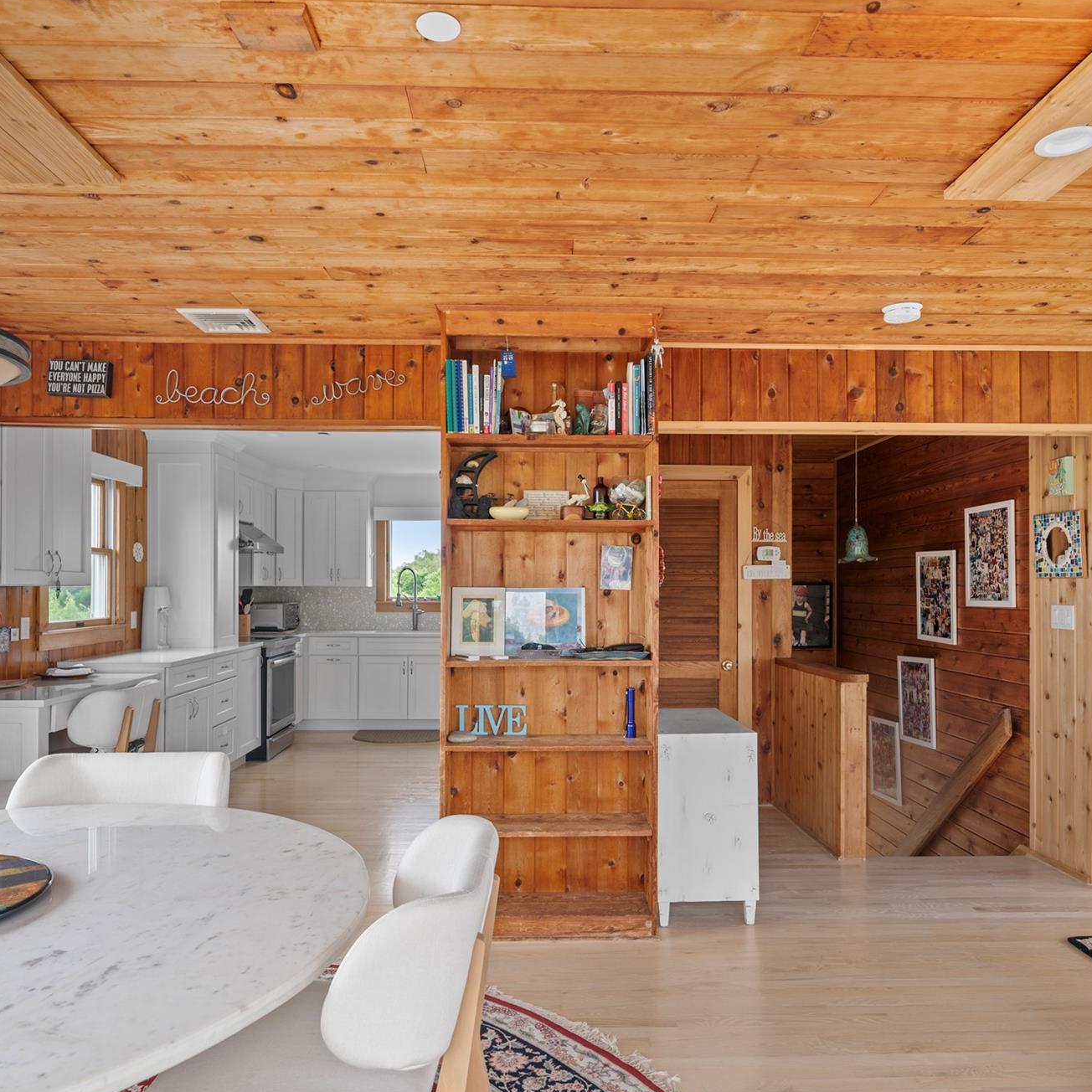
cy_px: 559
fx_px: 857
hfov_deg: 65.0
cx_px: 548
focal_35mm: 24
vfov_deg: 65.0
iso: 320
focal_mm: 18
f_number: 7.1
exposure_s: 1/6
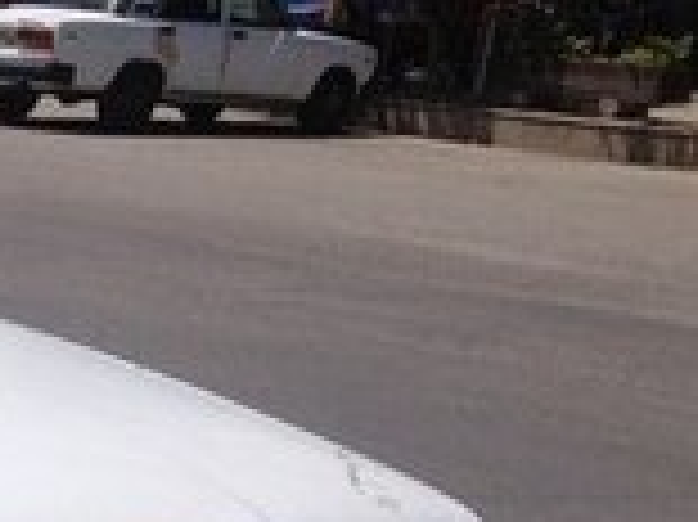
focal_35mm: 149
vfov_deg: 9.8
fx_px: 3002
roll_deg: -2.9
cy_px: 673
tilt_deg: -18.3
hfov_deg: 11.9
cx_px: -693
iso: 50
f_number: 2.4
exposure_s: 1/3067
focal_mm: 4.28
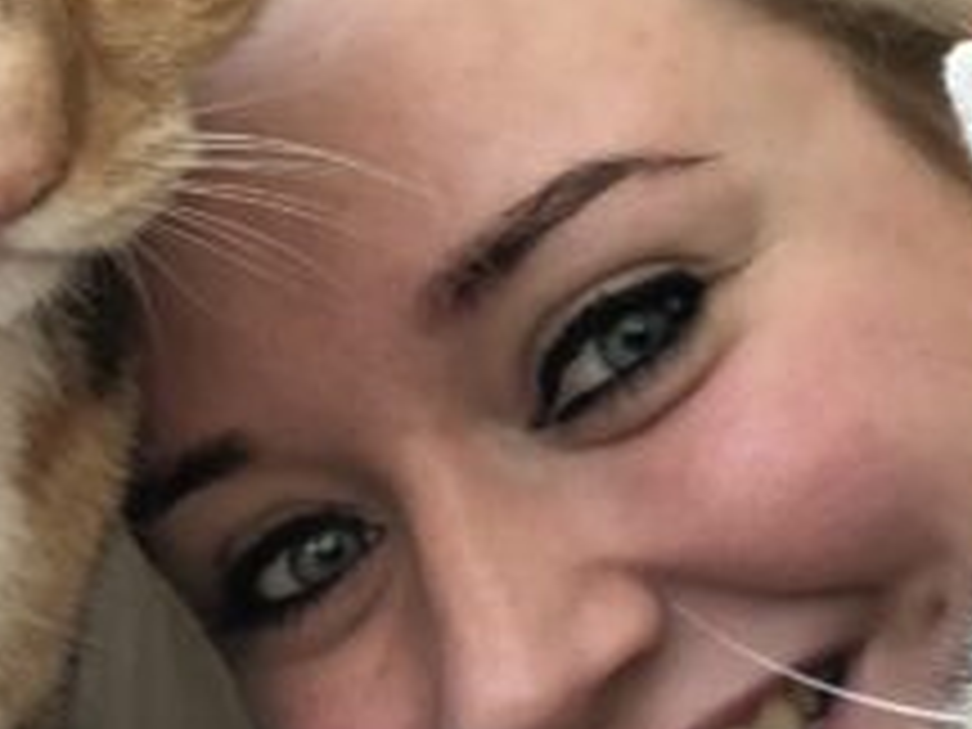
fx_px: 3201
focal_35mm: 114
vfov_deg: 13.0
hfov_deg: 17.2
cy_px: 394
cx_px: 320
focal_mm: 2.87
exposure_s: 1/120
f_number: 2.2
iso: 125
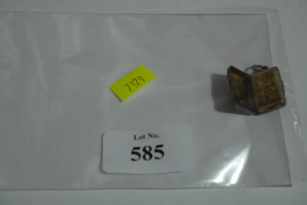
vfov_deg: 24.6
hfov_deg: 36.2
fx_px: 469
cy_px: 102
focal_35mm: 55
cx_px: 153
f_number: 5.3
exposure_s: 1/80
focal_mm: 26
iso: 200
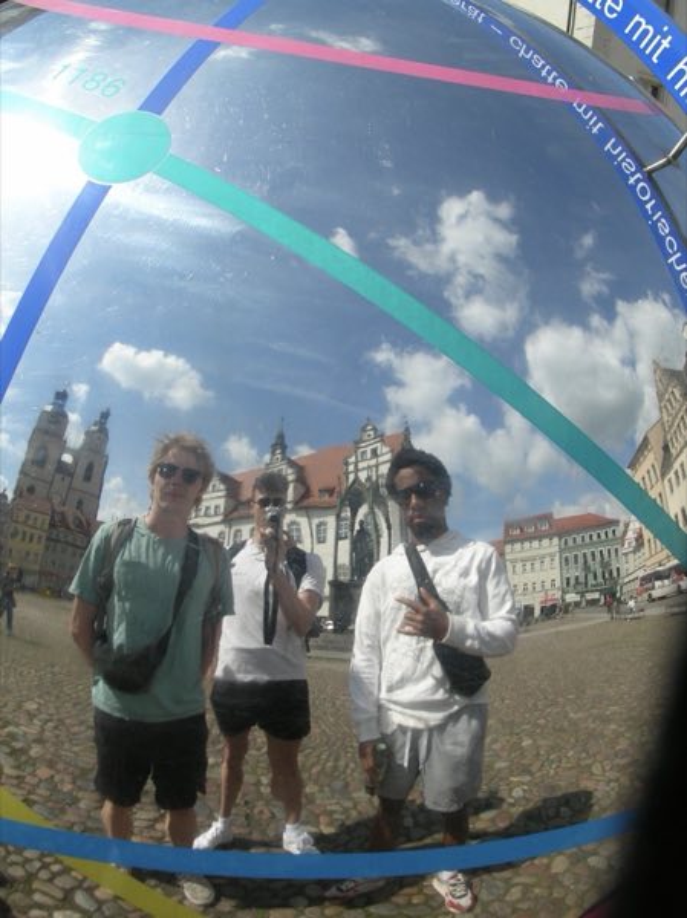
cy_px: 459
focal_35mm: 36
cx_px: 344
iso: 50
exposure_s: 1/644
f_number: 3.7
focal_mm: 6
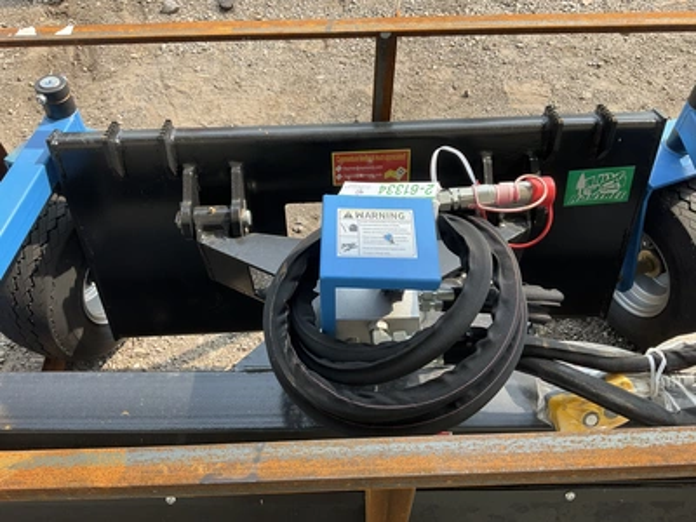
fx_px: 583
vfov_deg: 48.2
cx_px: 348
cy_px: 261
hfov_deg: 61.7
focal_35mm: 29
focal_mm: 3
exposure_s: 1/422
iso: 25
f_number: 1.8
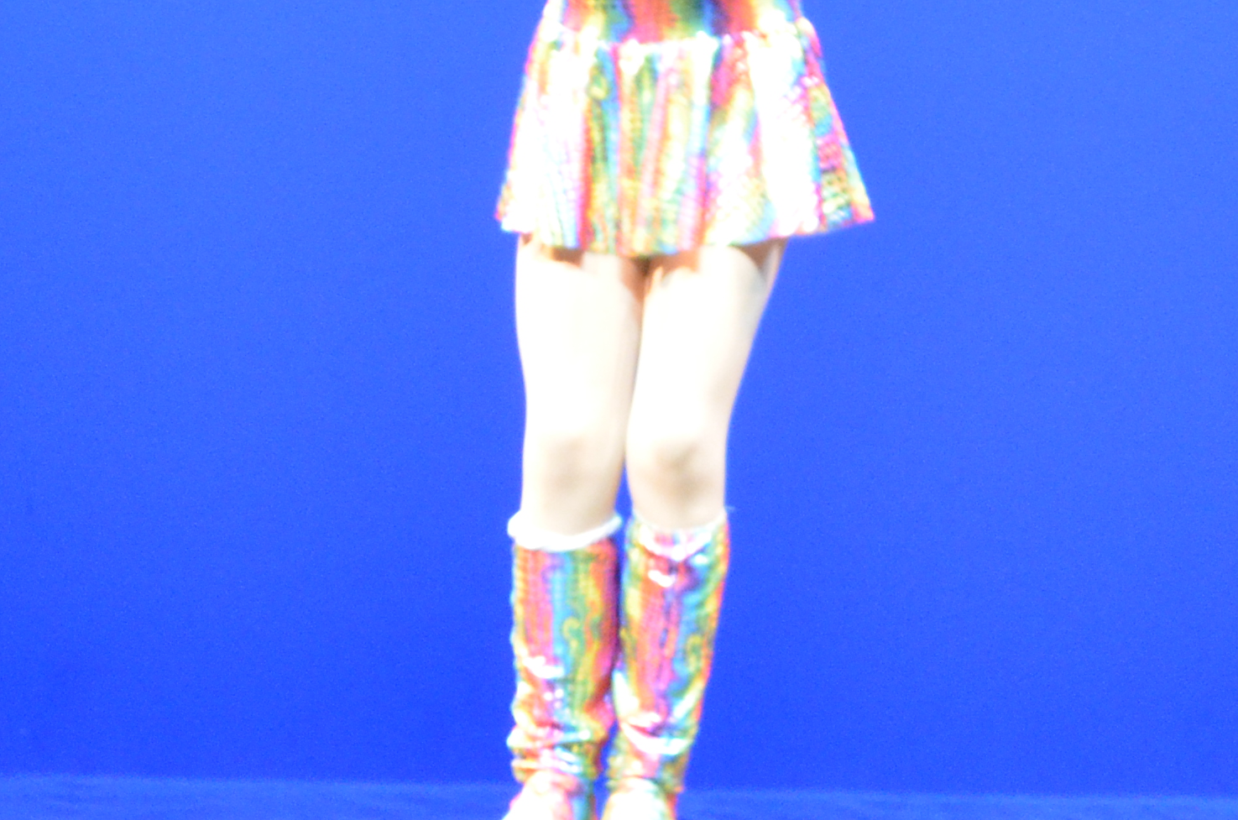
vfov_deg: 5.0
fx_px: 9461
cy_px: 438
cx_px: 918
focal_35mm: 276
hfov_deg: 7.5
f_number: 5.6
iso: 2500
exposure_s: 1/30
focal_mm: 55
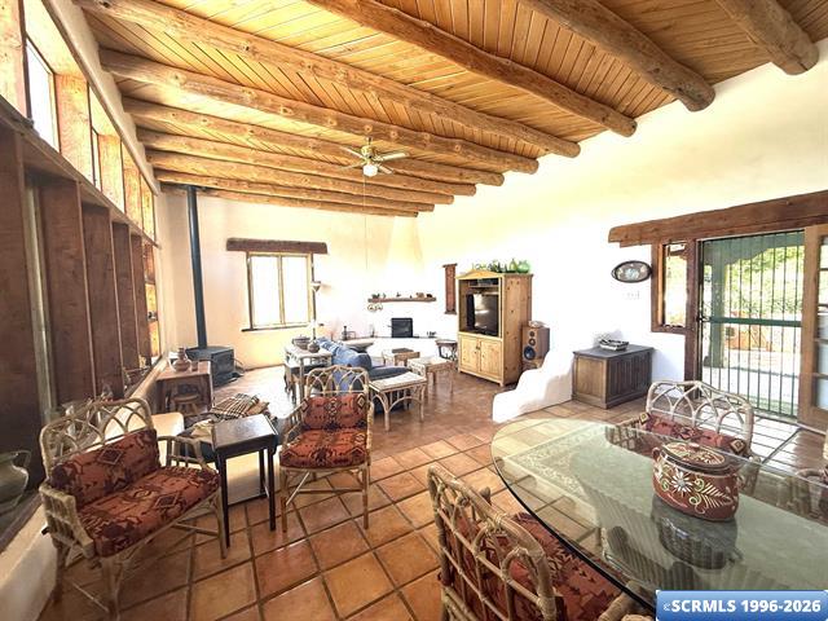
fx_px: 335
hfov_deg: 102.1
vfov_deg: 85.7
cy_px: 310
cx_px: 414
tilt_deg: -4.4
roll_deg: +0.5
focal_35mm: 14
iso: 125
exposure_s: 1/99
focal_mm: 2.22
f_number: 2.2
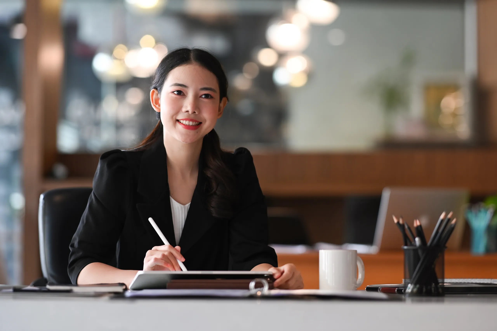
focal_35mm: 105
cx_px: 248
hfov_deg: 19.5
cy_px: 166
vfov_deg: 13.0
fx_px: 1450
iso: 640
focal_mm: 105
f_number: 2.2
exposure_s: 1/400
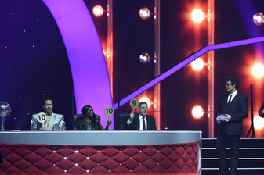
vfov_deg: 5.1
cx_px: 173
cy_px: 103
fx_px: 1963
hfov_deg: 7.7
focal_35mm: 268
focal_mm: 200
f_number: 2.8
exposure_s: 1/1000
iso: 1600
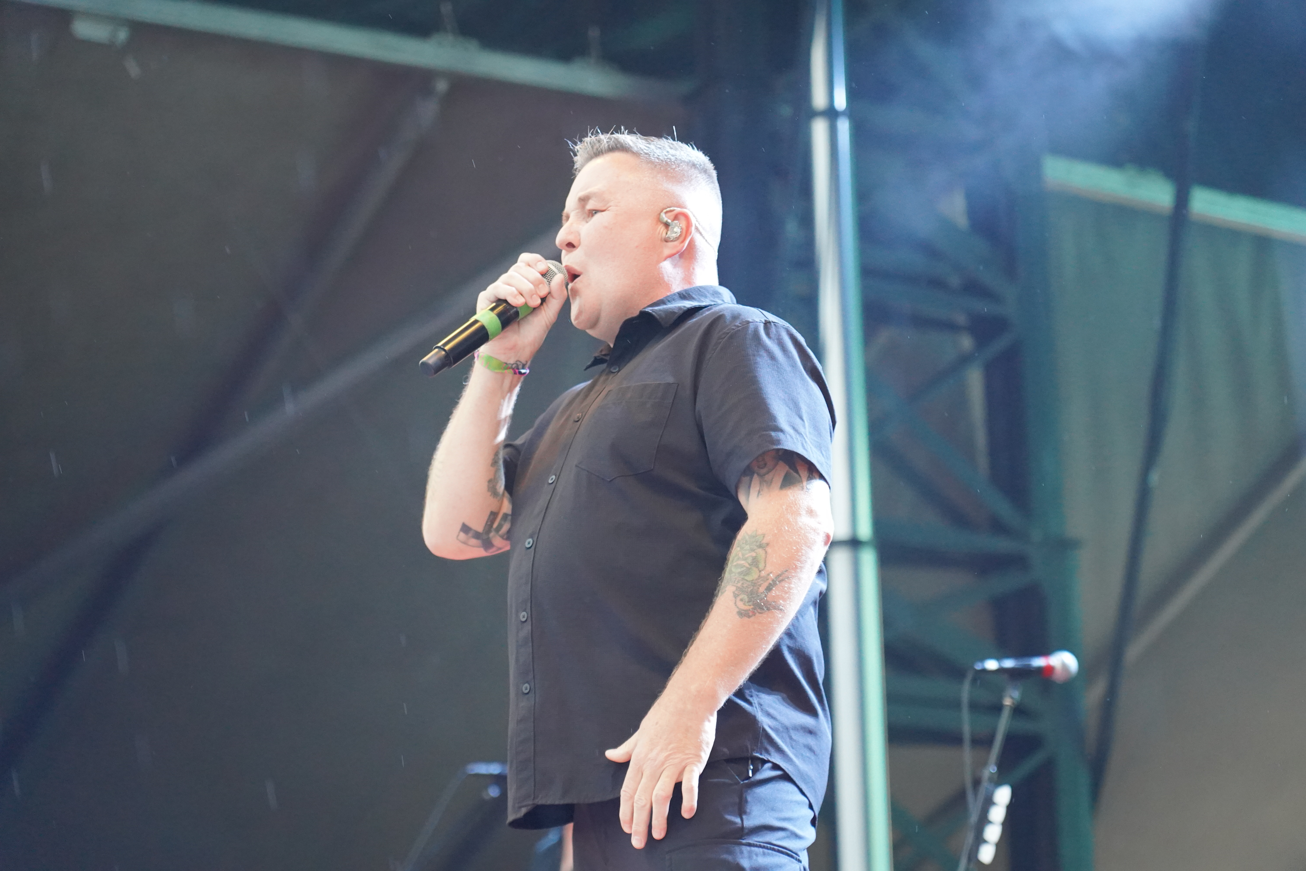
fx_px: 3809
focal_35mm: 105
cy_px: 436
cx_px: 653
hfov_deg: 19.5
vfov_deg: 13.0
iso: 8000
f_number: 4
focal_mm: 105
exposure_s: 1/160
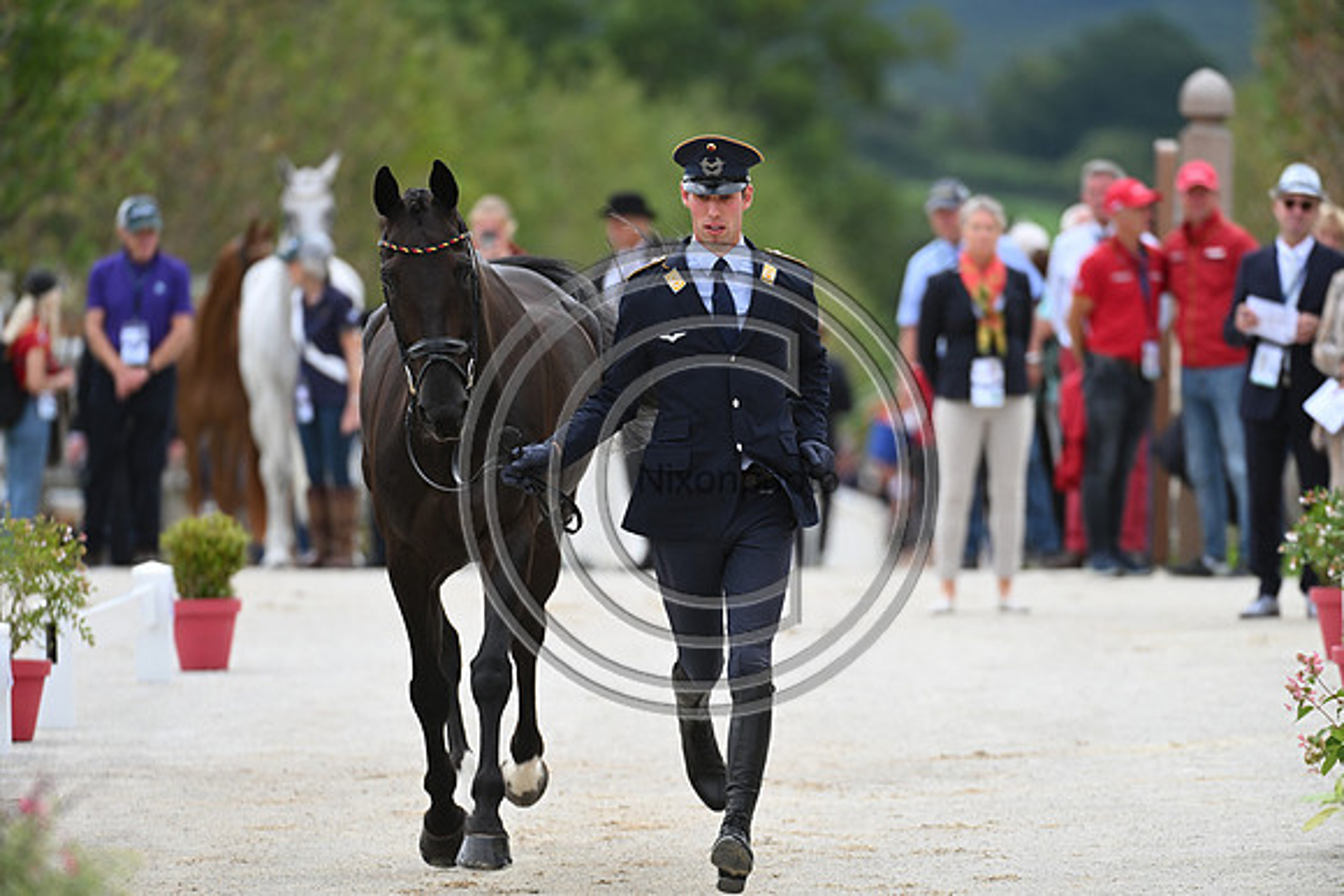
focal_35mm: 400
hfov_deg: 5.2
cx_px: 672
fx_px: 14936
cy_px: 448
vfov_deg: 3.4
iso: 720
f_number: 5.6
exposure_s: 1/1600
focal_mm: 400
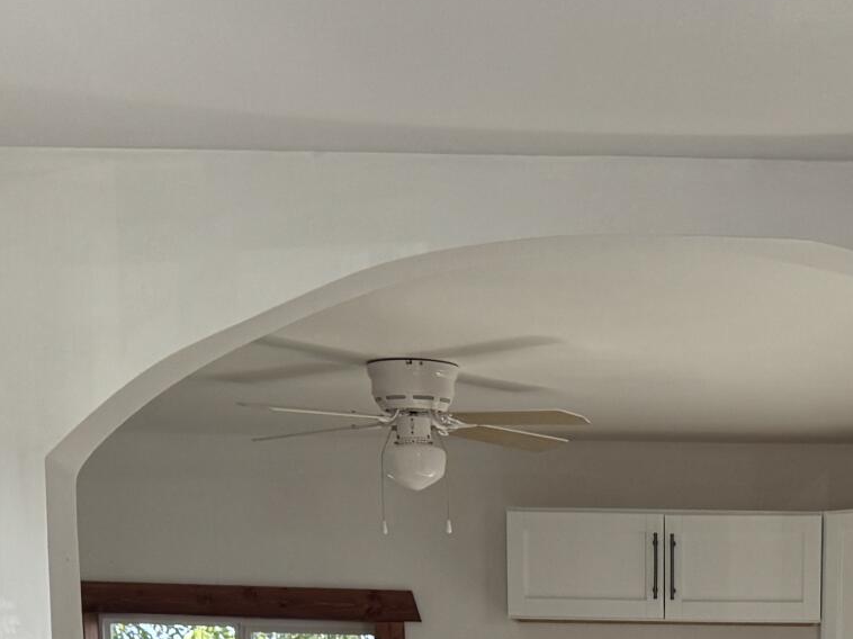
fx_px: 2340
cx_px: 715
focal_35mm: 95
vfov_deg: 13.6
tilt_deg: -12.6
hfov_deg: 20.4
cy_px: 1213
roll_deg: +0.1
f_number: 1.78
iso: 100
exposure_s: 1/121
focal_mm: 6.76
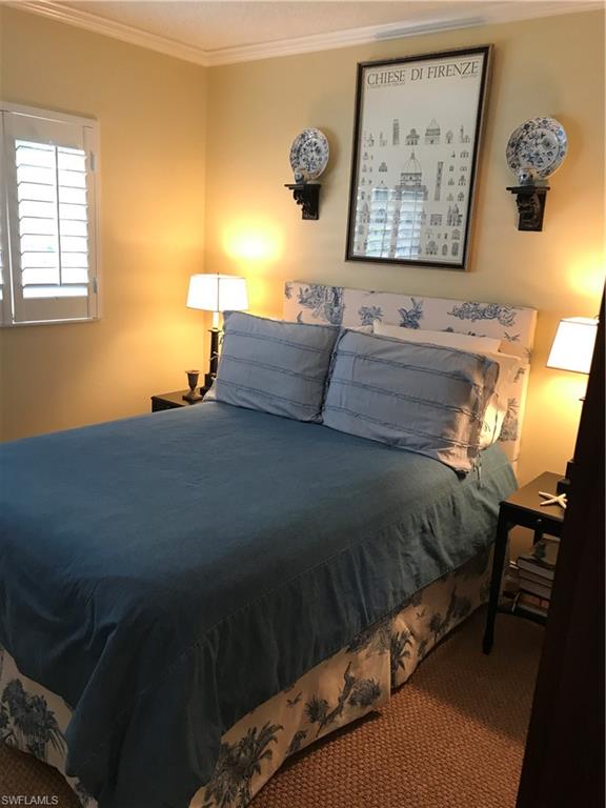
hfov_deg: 49.7
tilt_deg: -13.3
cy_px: 404
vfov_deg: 63.4
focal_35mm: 28
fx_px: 654
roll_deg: -3.0
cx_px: 303
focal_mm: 3.99
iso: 40
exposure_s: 1/20
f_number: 1.8
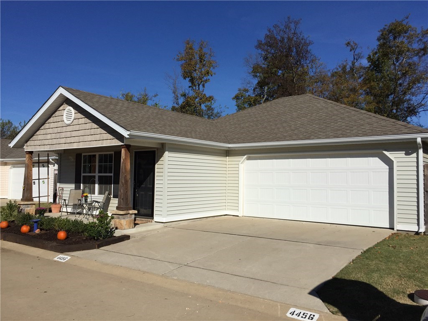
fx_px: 359
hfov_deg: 61.7
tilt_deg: +1.6
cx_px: 214
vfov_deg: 48.2
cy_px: 160
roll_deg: -1.3
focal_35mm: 29
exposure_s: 1/6623
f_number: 2.2
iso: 32
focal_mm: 4.15
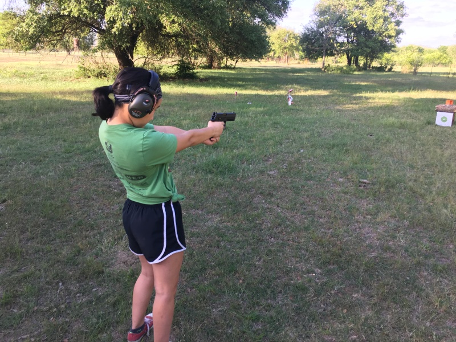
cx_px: 228
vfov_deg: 48.2
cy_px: 171
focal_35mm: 29
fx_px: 382
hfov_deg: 61.7
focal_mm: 4.15
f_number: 2.2
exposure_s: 1/120
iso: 25
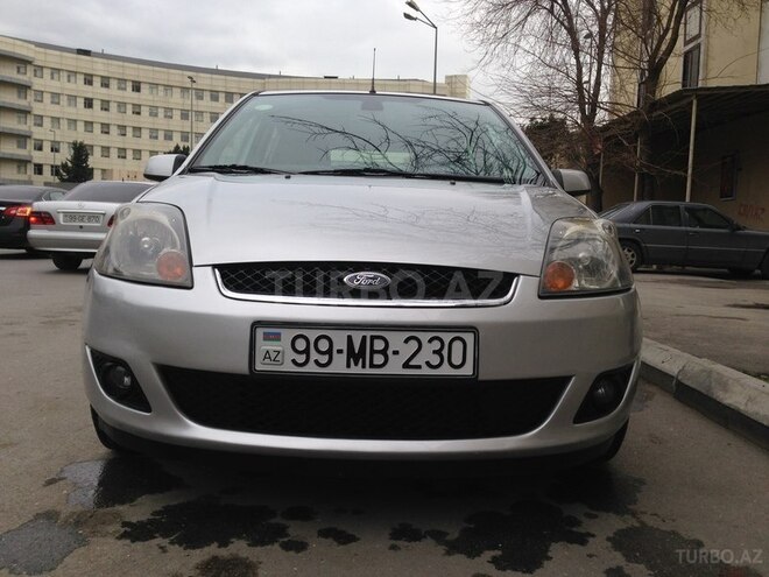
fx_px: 733
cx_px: 384
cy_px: 288
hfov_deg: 55.4
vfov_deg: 42.9
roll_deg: -1.6
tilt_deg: -4.7
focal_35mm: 33
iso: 50
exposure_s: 1/393
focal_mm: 4.12
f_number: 2.4
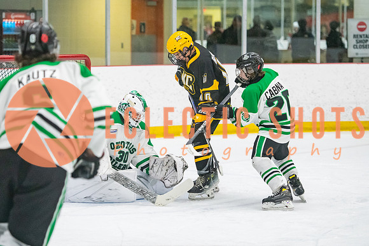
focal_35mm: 166
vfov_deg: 8.3
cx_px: 145
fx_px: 1700
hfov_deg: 12.4
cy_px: 97
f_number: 2.8
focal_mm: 112
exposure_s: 1/800
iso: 4000
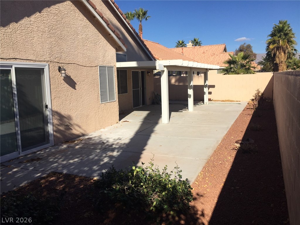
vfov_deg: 48.2
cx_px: 150
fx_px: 251
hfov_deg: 61.7
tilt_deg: -6.3
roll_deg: +1.6
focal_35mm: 29
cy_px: 112
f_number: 2.2
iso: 32
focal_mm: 4.15
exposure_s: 1/3300
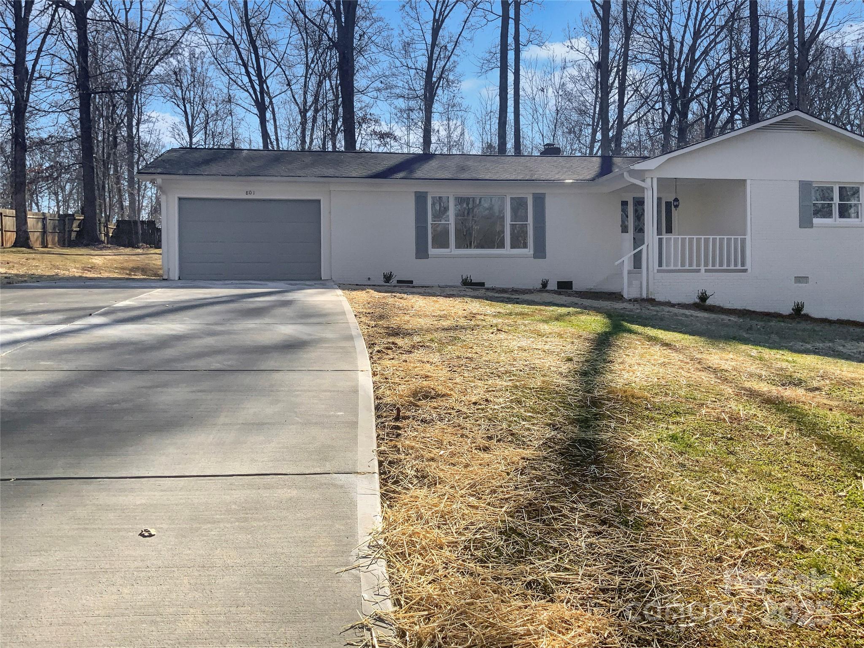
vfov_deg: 48.2
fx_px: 724
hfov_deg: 61.7
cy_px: 324
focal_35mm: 29
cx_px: 432
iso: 16
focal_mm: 3
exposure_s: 1/1490
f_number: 1.8
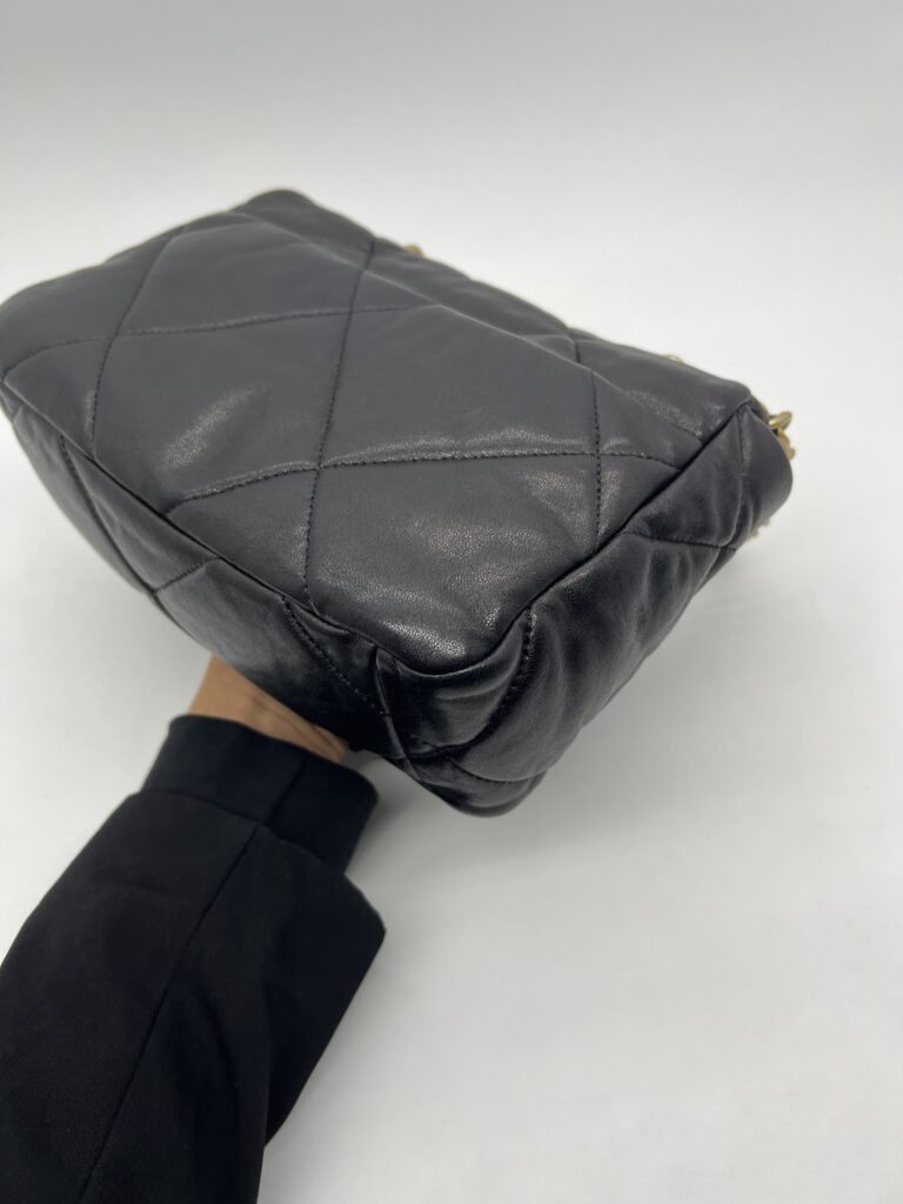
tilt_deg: -51.2
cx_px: 452
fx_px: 904
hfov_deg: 53.1
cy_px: 602
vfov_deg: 67.3
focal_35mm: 26
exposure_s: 1/139
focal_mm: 5.7
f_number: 1.5
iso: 32
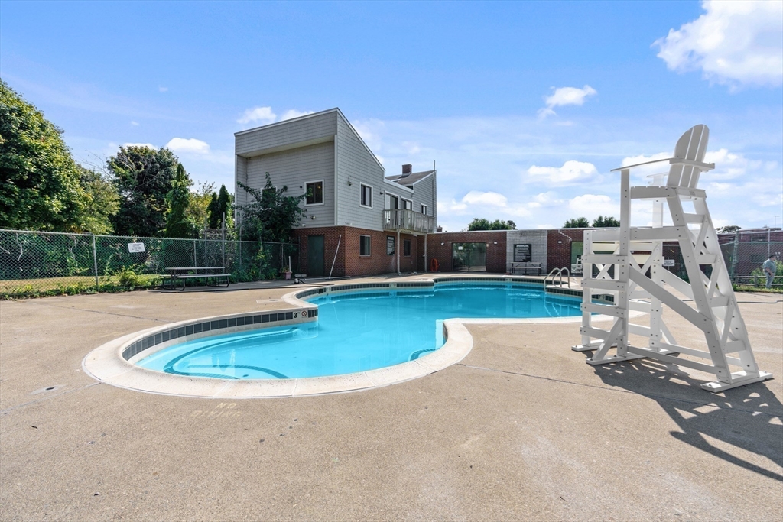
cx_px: 392
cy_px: 261
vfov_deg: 73.8
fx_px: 348
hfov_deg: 96.7
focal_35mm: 16
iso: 100
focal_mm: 16
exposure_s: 1/640
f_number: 8
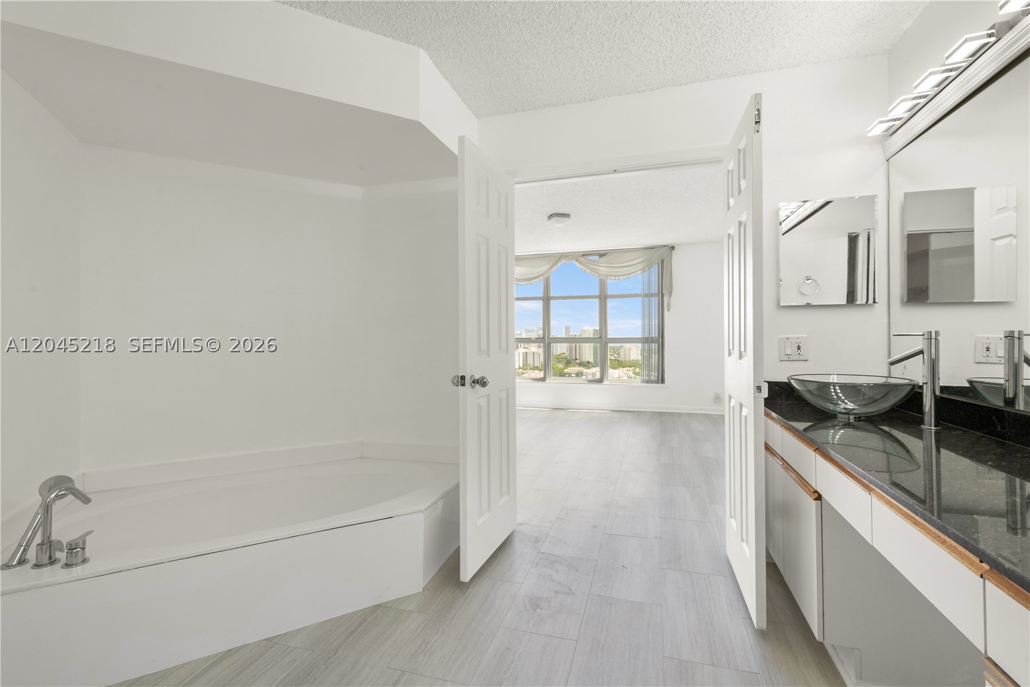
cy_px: 344
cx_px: 515
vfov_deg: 77.3
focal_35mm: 15
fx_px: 429
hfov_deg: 100.4
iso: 320
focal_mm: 15
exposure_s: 1/13
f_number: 10
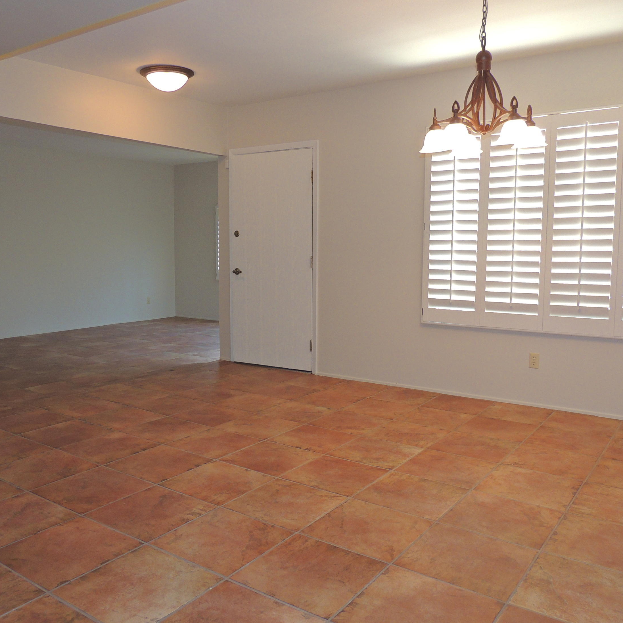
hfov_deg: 55.6
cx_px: 292
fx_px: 590
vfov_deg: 55.6
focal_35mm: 29
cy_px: 310
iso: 280
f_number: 3
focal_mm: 4.3
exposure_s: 1/40
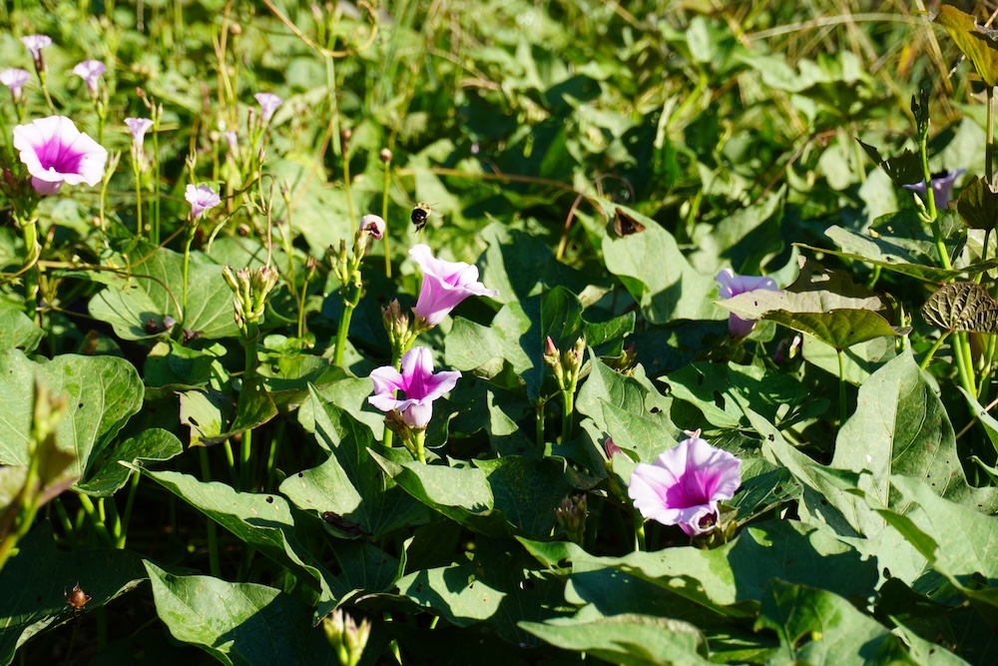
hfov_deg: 27.0
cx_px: 499
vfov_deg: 18.2
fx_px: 2079
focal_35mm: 75
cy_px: 333
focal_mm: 50
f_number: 8
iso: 100
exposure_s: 1/100
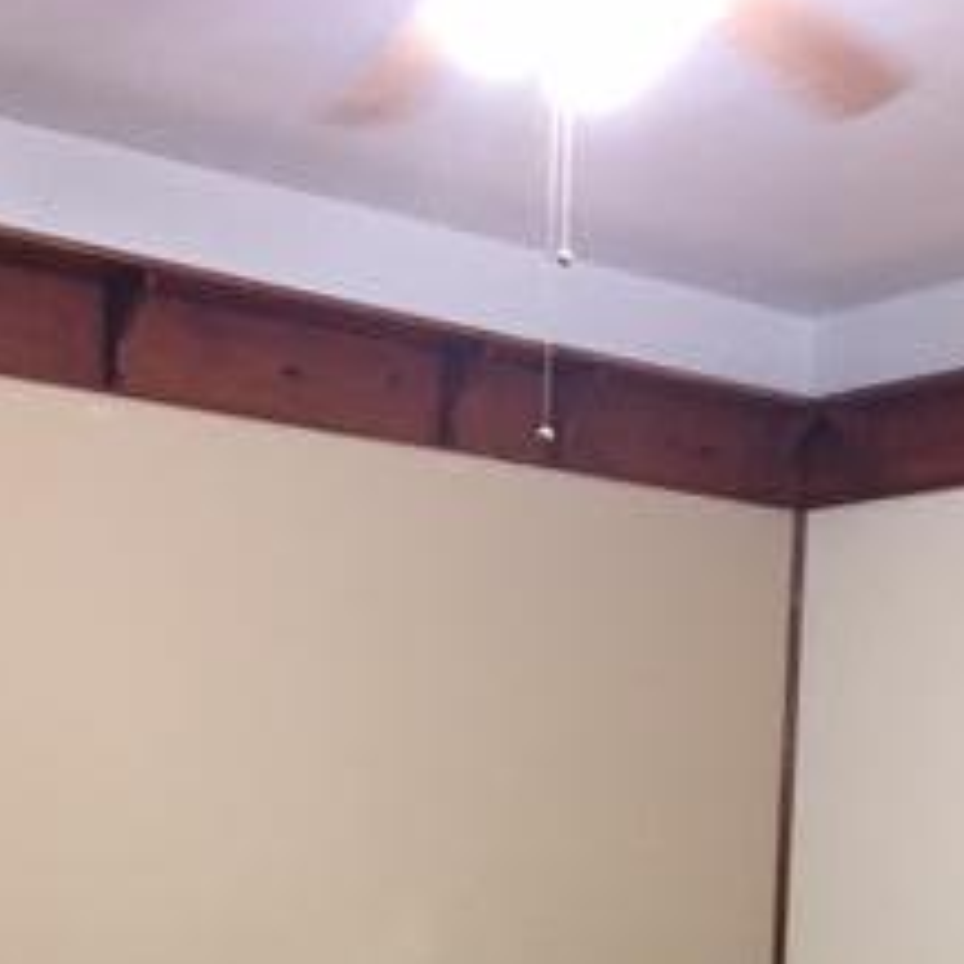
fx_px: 2395
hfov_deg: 22.7
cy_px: 1303
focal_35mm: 76
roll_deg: -1.6
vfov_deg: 20.5
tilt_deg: -8.3
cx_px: 415
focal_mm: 4.15
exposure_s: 1/30
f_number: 2.2
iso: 200
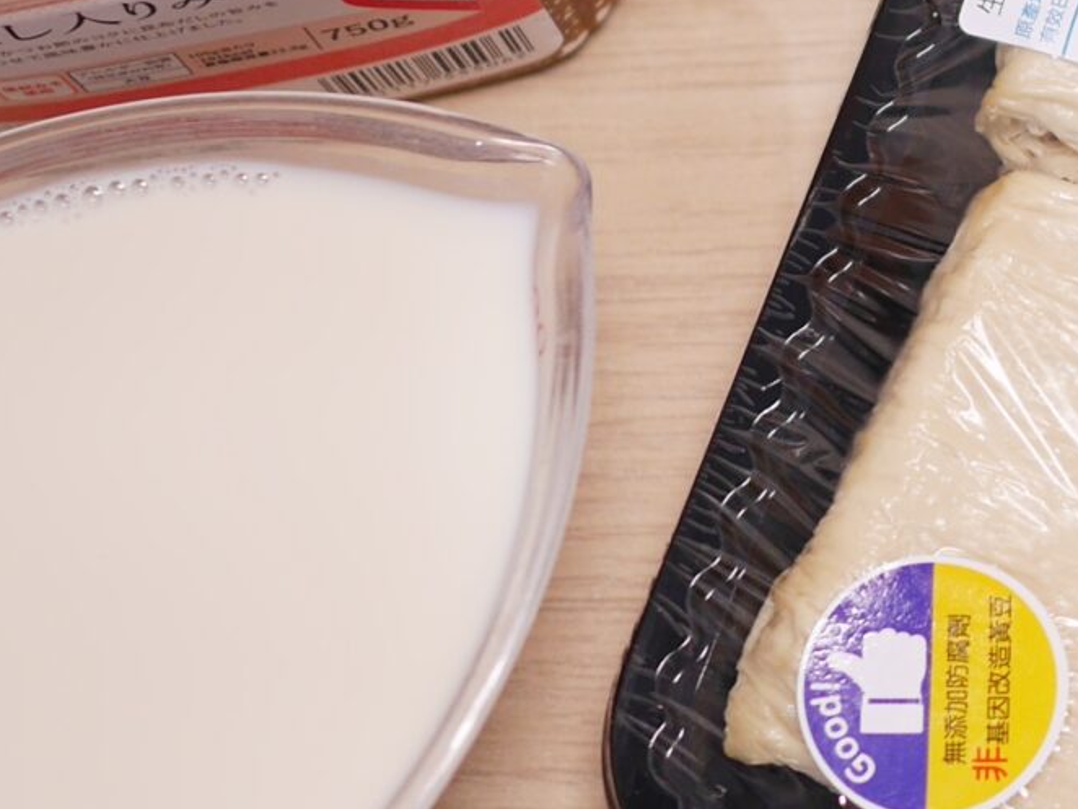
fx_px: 3614
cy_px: 55
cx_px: 1347
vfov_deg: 12.7
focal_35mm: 116
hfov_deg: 16.2
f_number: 1.8
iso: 200
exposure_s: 1/80
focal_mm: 15
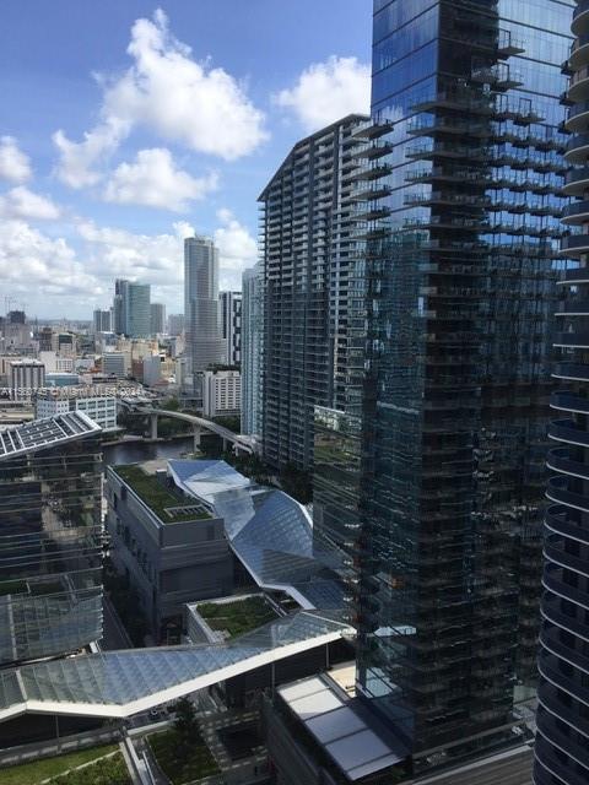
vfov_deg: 61.7
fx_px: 658
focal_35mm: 29
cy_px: 392
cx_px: 294
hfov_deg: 48.2
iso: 32
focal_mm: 4.15
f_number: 2.2
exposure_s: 1/1799
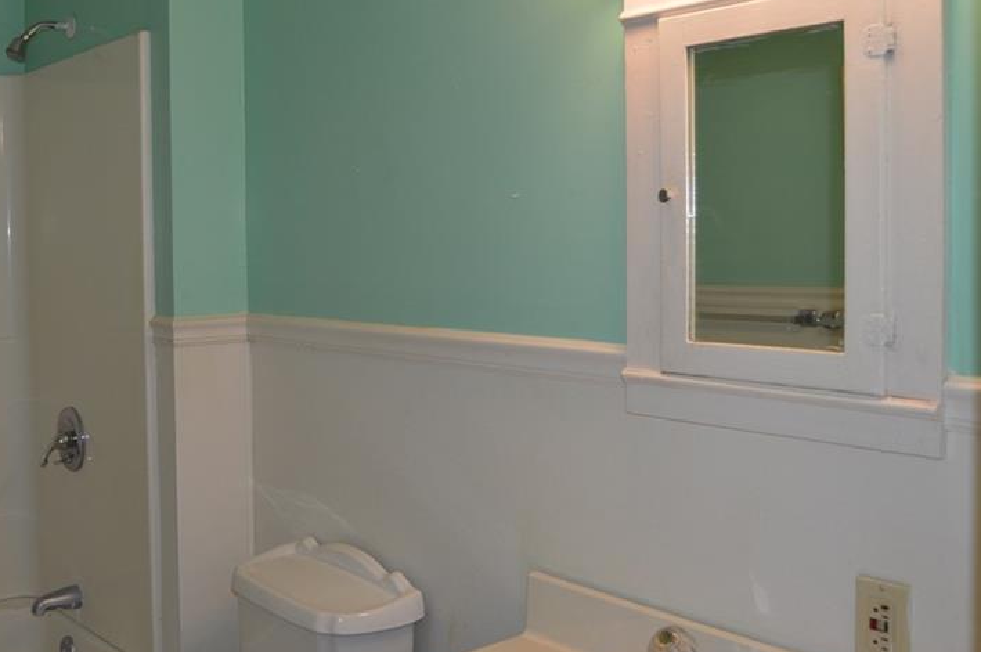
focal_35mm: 39
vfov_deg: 34.1
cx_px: 295
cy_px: 271
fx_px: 1062
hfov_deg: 48.4
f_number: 4
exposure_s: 1/125
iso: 400
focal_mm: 18
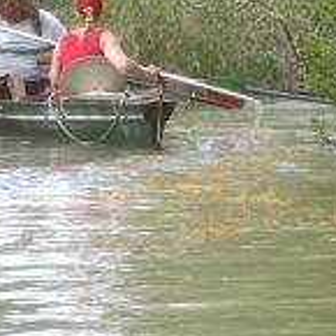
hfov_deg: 6.1
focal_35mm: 286
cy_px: 93
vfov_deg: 6.1
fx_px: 3141
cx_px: 7
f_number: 5.9
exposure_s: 1/50
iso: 100
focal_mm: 14
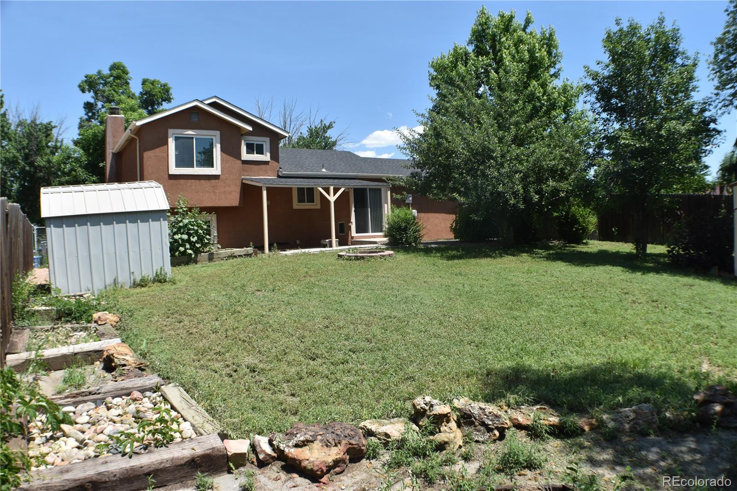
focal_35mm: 33
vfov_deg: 40.0
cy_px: 246
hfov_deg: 57.2
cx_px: 368
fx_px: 675
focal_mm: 22
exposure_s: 1/320
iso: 200
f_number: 9
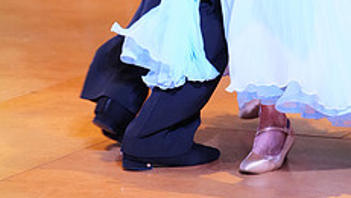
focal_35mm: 232
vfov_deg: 5.2
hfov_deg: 9.3
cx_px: 223
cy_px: -175
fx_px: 2160
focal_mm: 88
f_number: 2.8
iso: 5000
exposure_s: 1/400
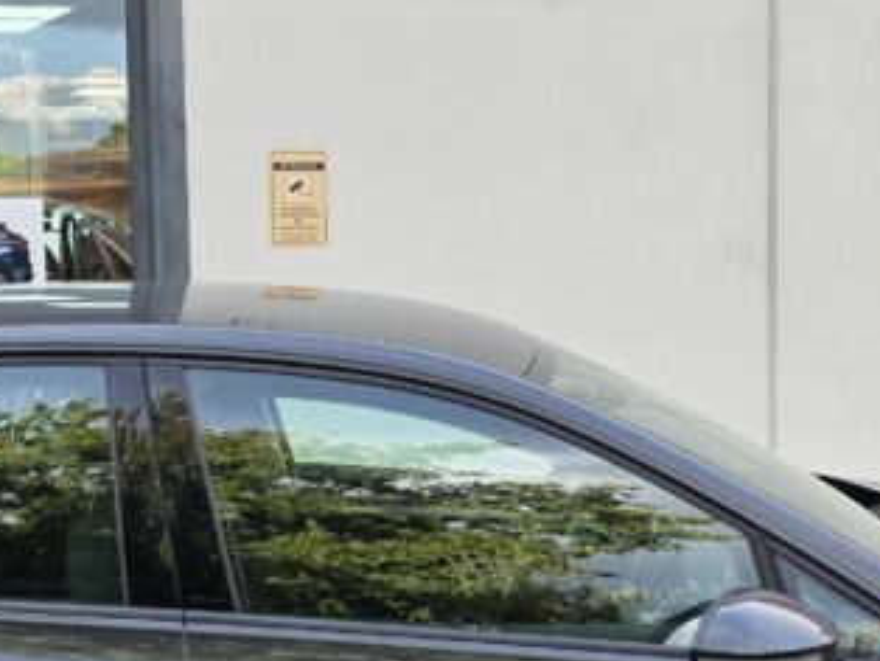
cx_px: 294
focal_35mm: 75
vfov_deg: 19.6
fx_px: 1908
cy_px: 465
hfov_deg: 25.8
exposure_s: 1/180
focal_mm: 6.3
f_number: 1.7
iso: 64
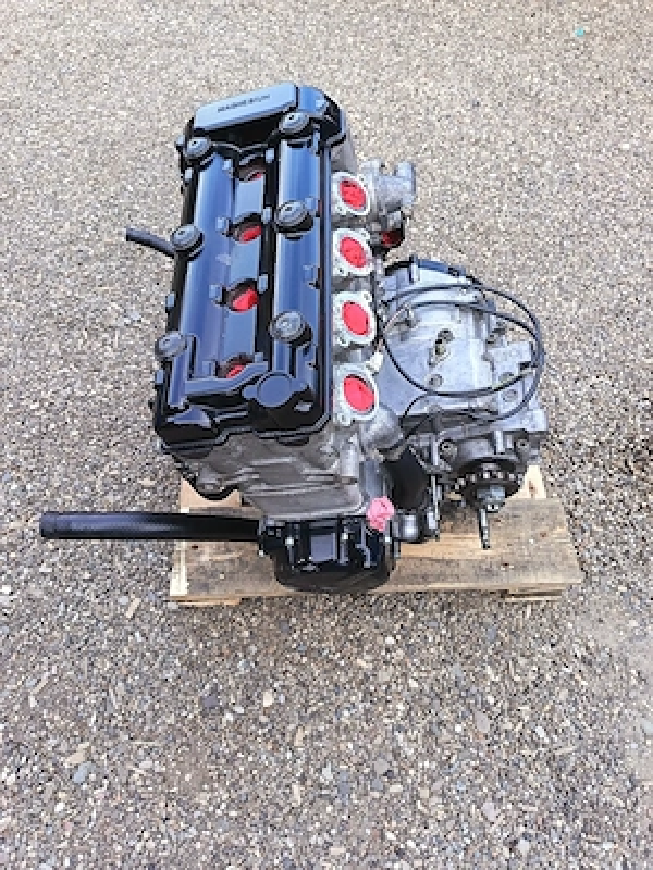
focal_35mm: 24
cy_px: 435
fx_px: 604
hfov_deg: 56.8
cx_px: 326
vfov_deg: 71.6
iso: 550
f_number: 1.75
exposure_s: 1/100
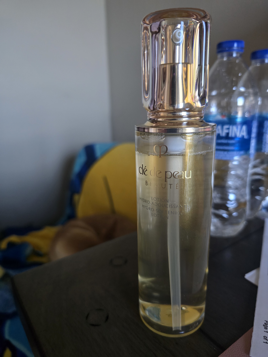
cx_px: 134
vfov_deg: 73.9
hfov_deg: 58.9
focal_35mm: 23
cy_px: 178
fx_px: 237
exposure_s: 1/60
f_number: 1.7
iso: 1000
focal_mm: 6.3
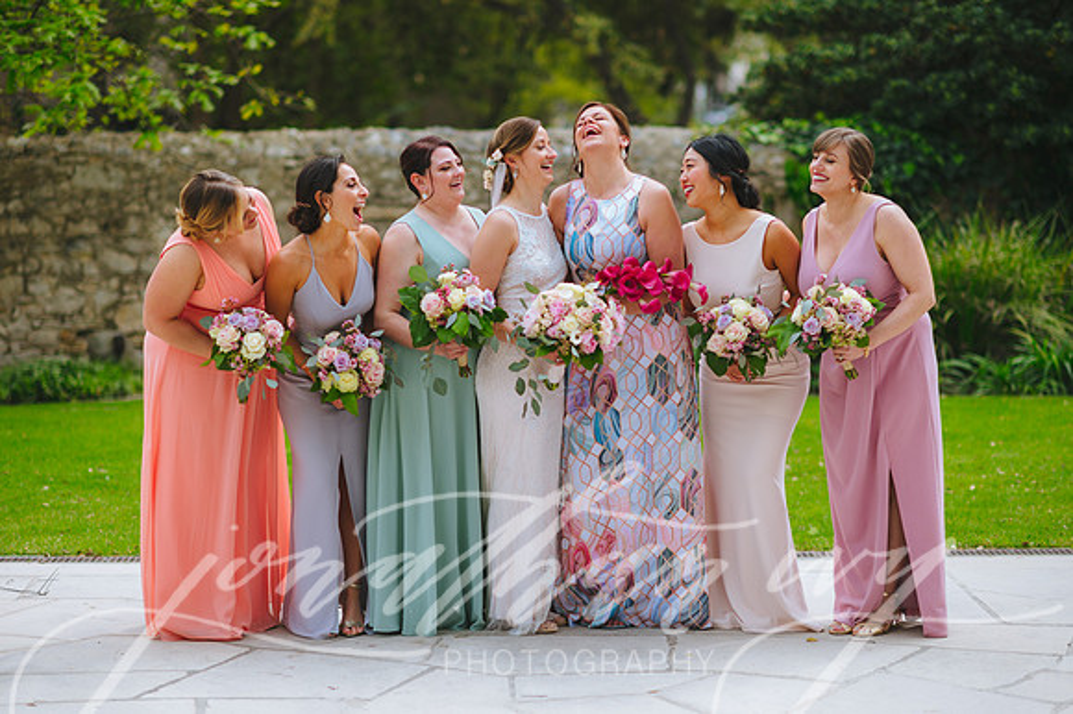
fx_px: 2532
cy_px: 357
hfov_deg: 23.9
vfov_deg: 16.1
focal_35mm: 85
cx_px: 536
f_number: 1.8
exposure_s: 1/2500
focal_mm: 85
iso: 200
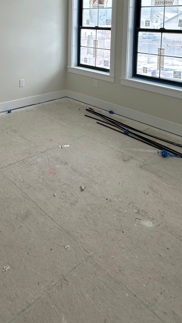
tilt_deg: -5.3
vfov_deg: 55.7
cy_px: 42
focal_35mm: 31
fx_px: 266
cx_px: 63
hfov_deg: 37.4
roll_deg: +0.1
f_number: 2.2
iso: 64
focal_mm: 2.22
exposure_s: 1/99
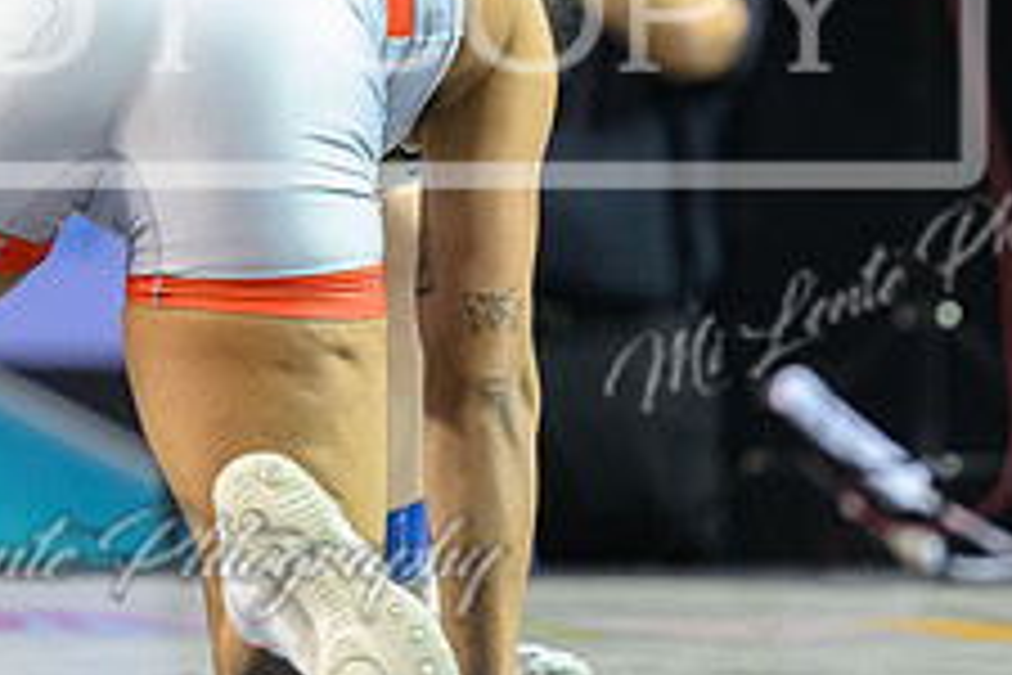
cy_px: 101
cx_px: 216
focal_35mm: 477
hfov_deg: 4.3
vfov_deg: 2.9
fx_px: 13408
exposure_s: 1/800
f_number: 2.8
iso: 5000
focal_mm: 125
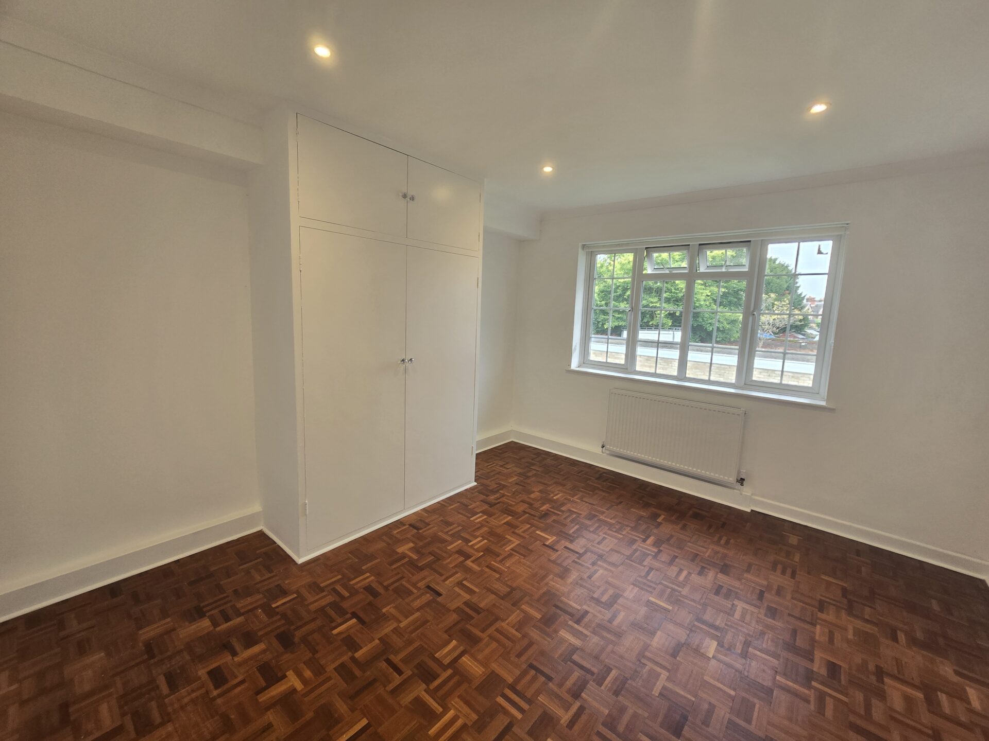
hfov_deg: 106.2
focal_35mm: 13
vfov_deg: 89.9
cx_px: 494
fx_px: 371
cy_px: 370
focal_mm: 2.2
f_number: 2.2
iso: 64
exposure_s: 1/60
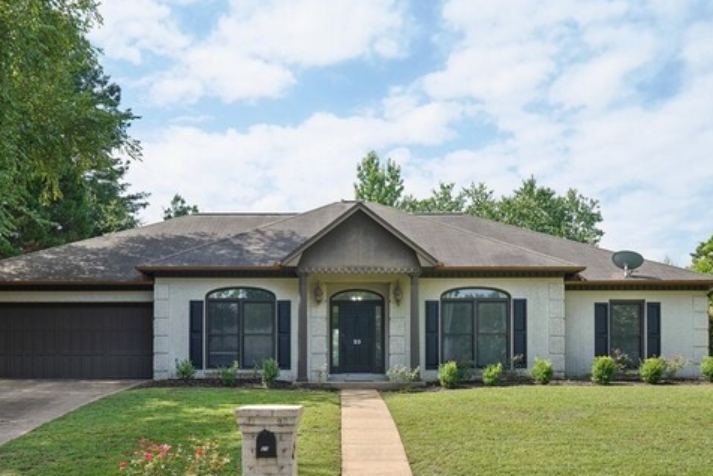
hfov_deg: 49.5
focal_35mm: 39
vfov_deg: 34.0
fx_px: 773
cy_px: 311
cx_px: 340
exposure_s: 1/30
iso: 100
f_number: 11
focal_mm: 29
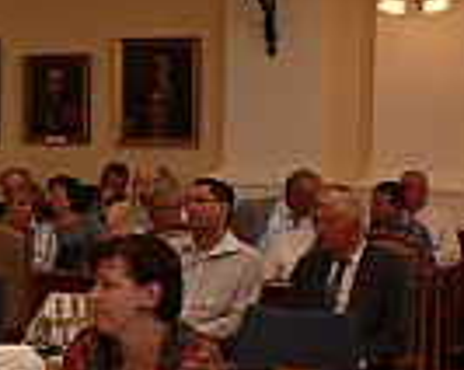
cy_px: 265
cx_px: -234
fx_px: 1591
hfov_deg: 15.3
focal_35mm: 116
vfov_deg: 13.2
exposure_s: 1/30
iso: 100
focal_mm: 7.4
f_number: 4
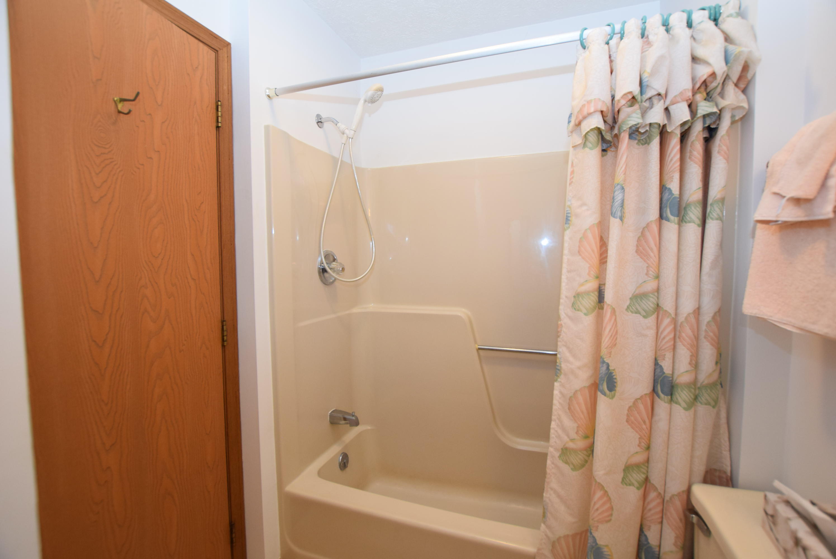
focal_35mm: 15
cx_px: 418
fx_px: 349
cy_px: 280
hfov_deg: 100.3
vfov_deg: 77.4
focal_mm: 10
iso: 800
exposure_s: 1/80
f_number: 4.5
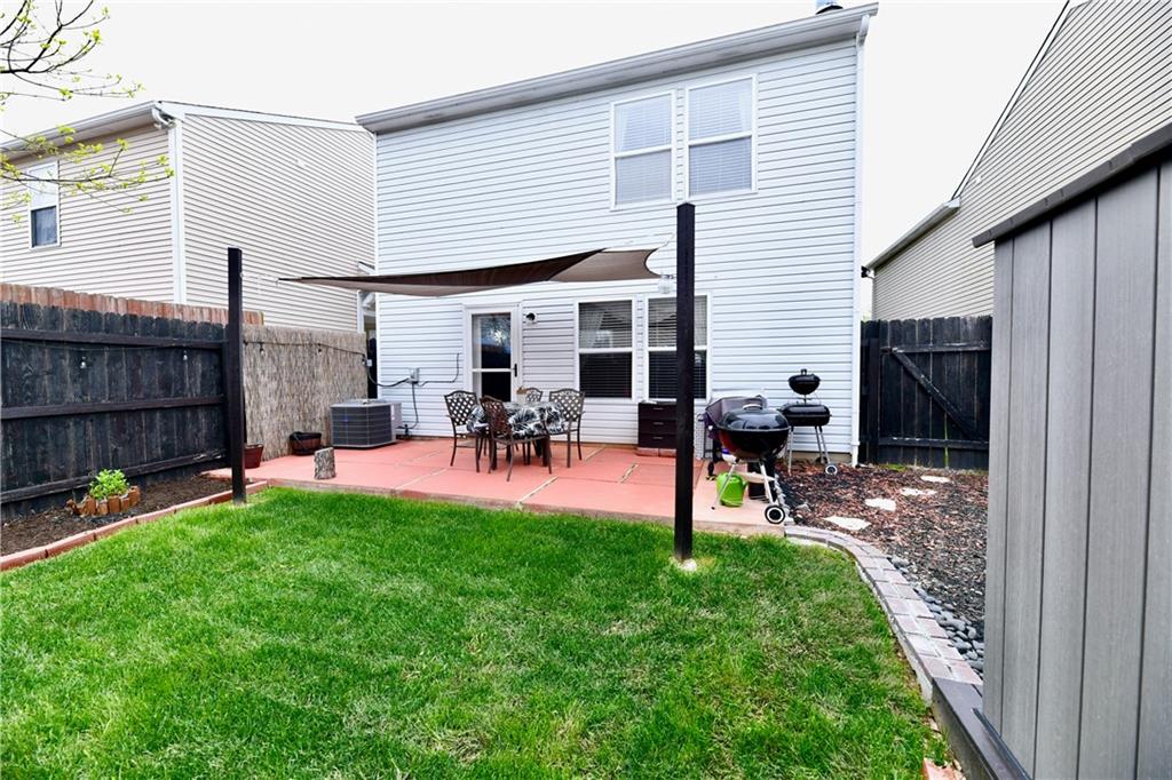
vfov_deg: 81.2
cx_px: 586
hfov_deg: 104.3
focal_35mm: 14
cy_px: 390
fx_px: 456
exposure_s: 1/200
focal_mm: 14
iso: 800
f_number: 8
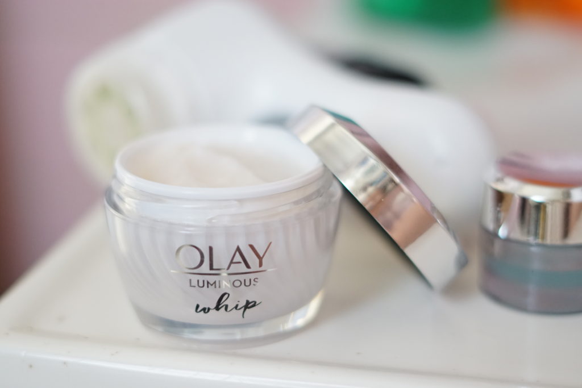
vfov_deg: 18.2
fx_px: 1213
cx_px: 291
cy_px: 194
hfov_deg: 27.0
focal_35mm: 75
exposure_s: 1/80
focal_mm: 50
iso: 1250
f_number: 1.8
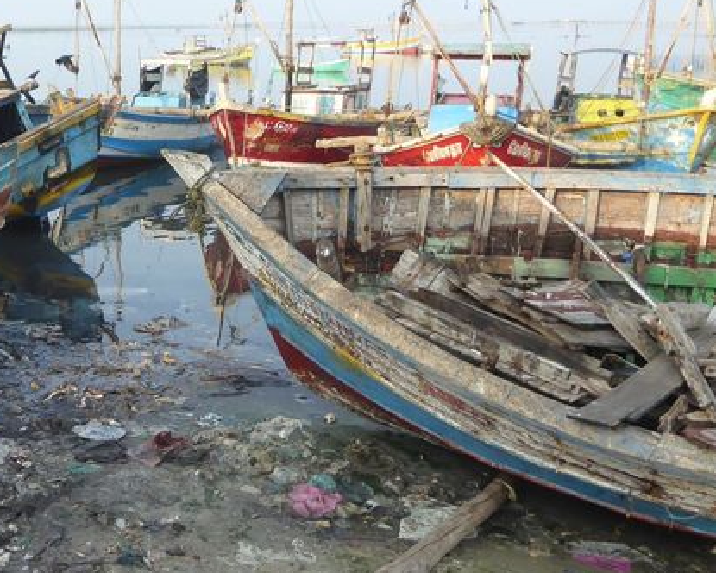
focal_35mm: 47
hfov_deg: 37.3
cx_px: 86
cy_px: 300
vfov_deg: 32.1
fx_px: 996
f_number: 3.3
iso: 125
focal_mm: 4.3
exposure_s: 1/250
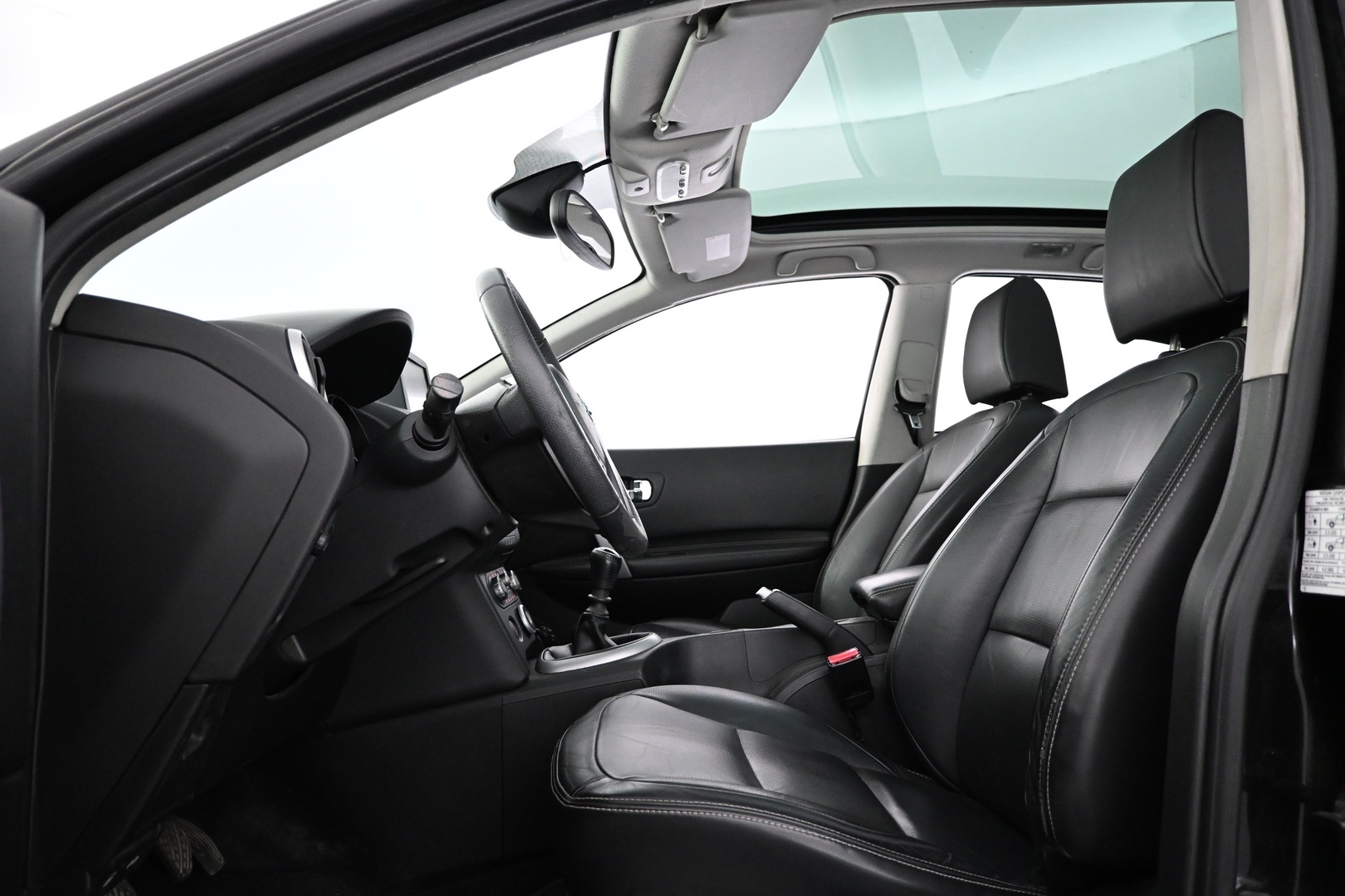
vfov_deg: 53.1
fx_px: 897
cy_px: 448
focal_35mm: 24
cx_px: 672
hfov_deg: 73.7
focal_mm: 16
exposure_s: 1/60
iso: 3600
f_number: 3.5
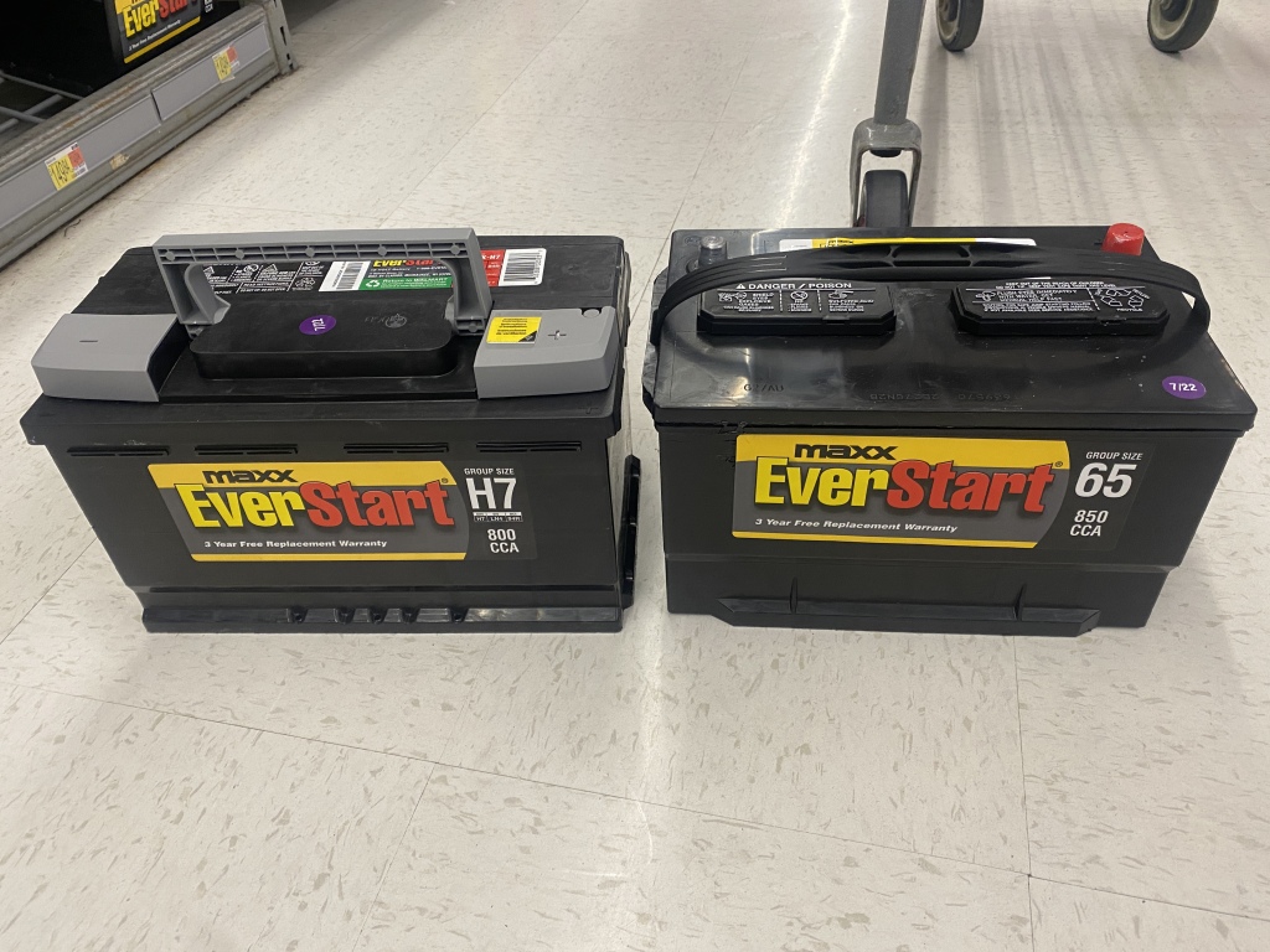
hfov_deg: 67.3
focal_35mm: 26
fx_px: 954
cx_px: 635
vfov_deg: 53.1
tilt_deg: -41.1
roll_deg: +3.8
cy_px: 476
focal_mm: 4.25
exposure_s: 1/60
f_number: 1.8
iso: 125
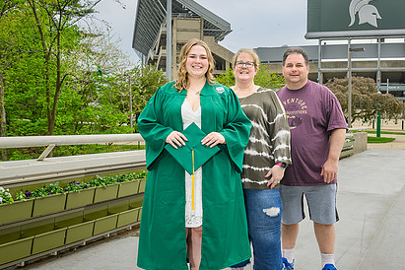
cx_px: 208
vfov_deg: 28.6
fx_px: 529
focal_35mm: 47
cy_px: 135
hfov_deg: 41.9
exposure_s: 1/100
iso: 80
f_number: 5.6
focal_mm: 28
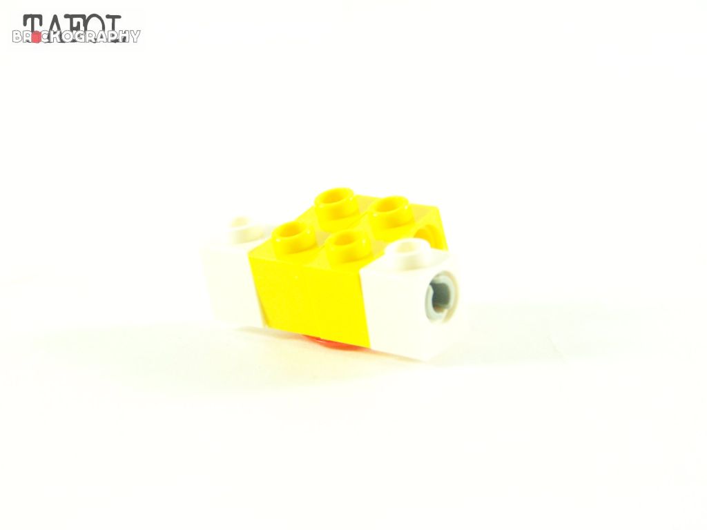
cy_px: 265
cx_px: 354
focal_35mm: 105
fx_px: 2145
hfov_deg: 18.7
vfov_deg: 14.1
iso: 400
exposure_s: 1/60
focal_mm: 17.5
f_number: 3.6
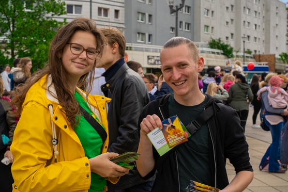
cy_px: 109
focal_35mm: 46
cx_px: 129
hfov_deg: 42.7
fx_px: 368
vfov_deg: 29.2
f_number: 6.3
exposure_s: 1/250
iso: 100
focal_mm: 40
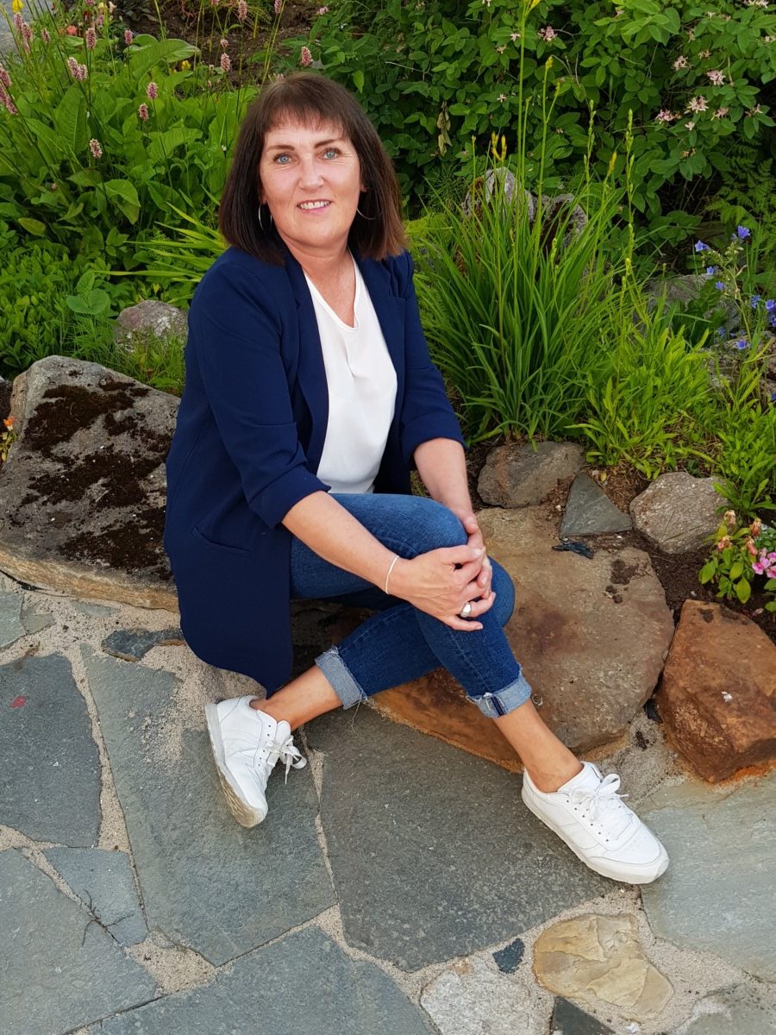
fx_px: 777
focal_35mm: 26
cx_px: 388
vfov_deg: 67.3
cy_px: 518
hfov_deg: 53.1
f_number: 1.7
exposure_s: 1/120
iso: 40
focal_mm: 4.2
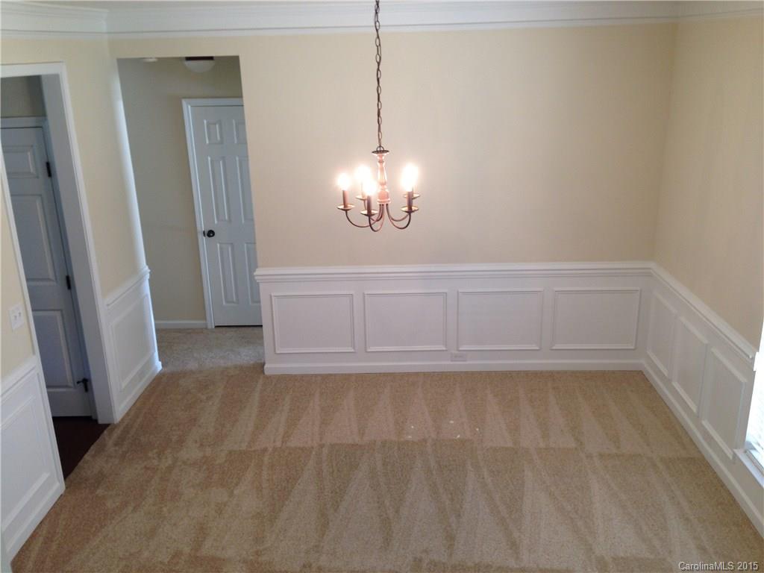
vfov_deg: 42.9
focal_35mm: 33
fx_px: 728
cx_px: 382
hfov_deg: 55.4
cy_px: 286
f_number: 2.4
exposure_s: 1/20
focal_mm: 4.12
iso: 50
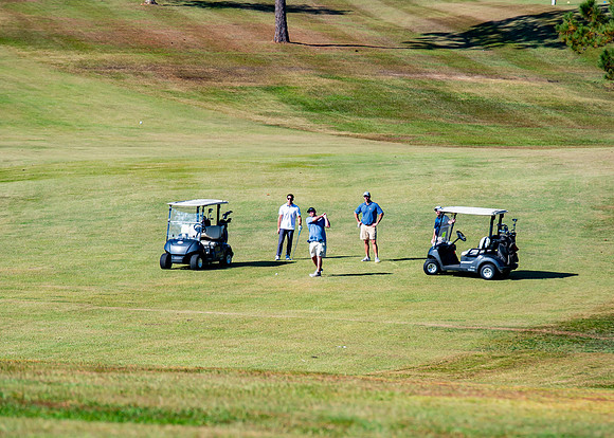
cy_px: 237
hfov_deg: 6.7
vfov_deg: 4.8
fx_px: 5229
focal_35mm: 300
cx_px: 299
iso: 100
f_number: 4
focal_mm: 200
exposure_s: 1/640
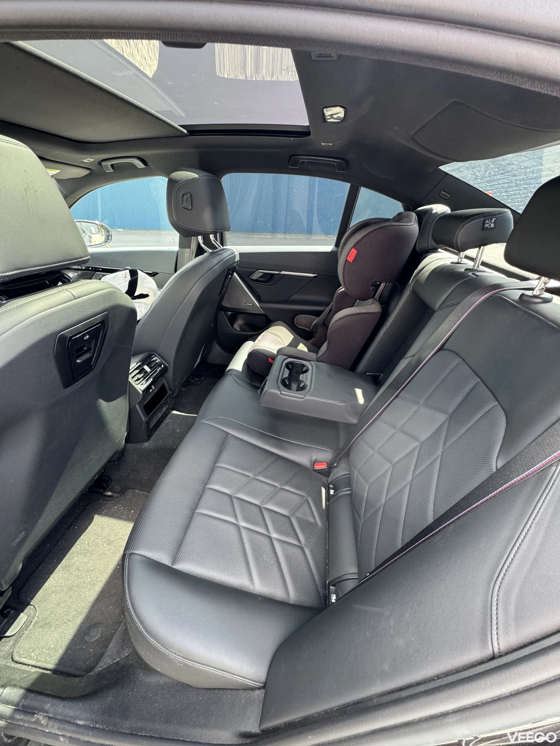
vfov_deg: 102.1
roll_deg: -0.5
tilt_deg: -31.0
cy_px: 373
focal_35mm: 14
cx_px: 280
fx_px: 302
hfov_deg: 85.7
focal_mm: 2.22
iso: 200
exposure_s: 1/99
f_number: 2.2
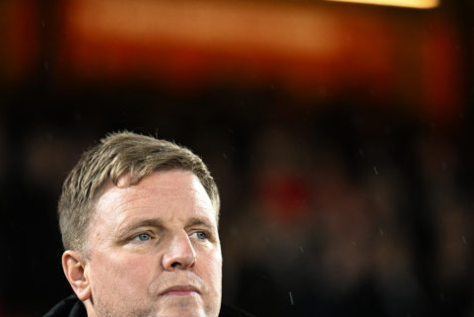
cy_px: 242
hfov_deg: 6.6
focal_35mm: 312
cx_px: 230
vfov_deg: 4.4
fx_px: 4109
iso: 1600
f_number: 2.8
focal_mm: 200
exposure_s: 1/500
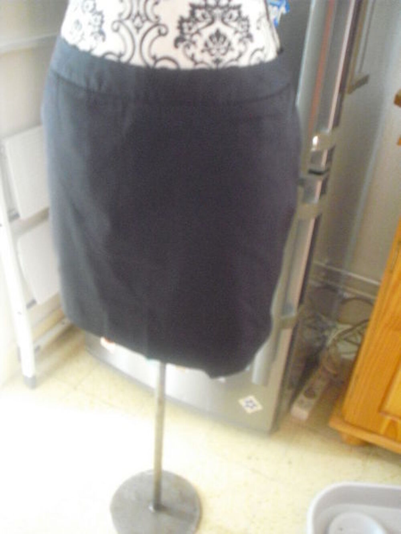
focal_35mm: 36
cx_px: 200
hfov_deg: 39.7
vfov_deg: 51.4
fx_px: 556
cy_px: 267
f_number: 3.1
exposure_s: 1/20
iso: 800
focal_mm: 6.3
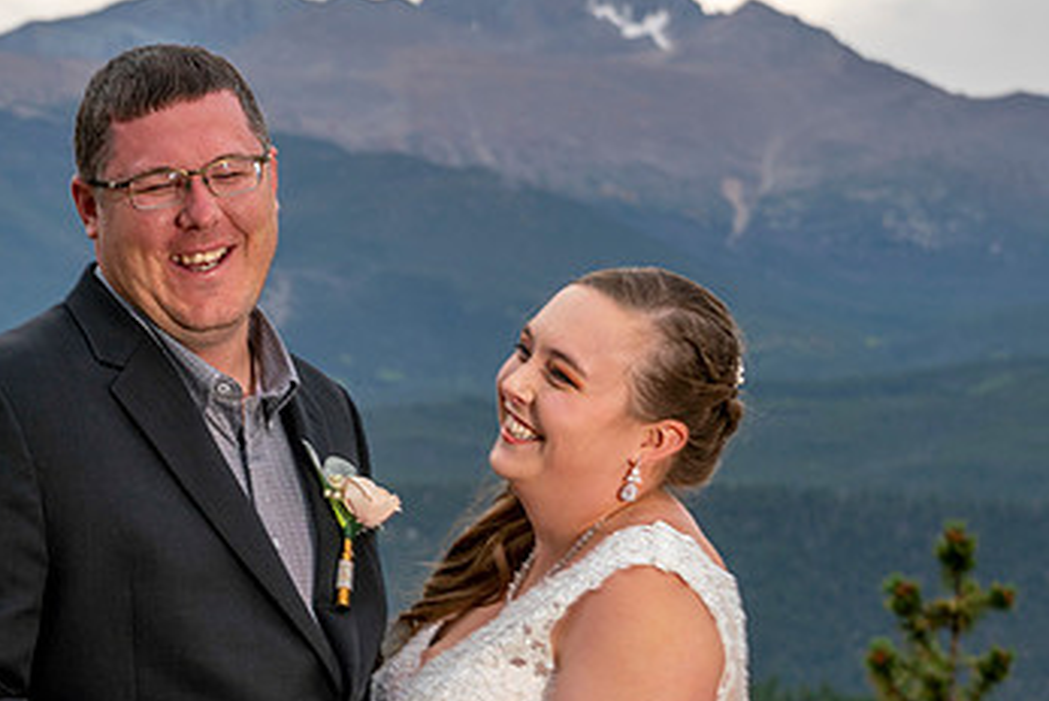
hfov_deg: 17.5
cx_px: 405
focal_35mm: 117
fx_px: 3412
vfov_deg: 11.7
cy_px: 455
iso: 100
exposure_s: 1/80
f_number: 6.3
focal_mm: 70
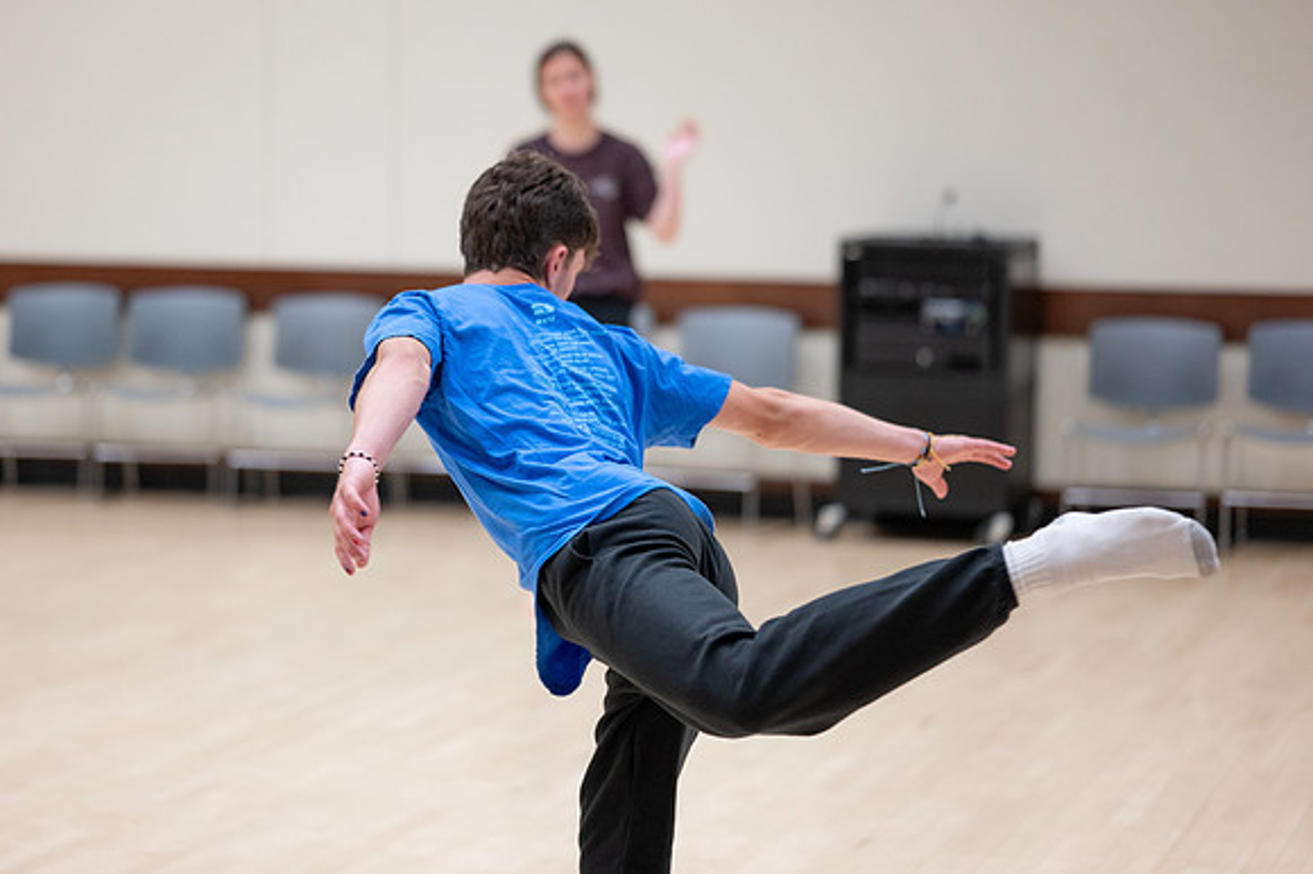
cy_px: 391
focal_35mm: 99
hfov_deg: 20.5
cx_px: 552
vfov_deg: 13.8
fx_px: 3620
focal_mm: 85
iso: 1600
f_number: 1.8
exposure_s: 1/640
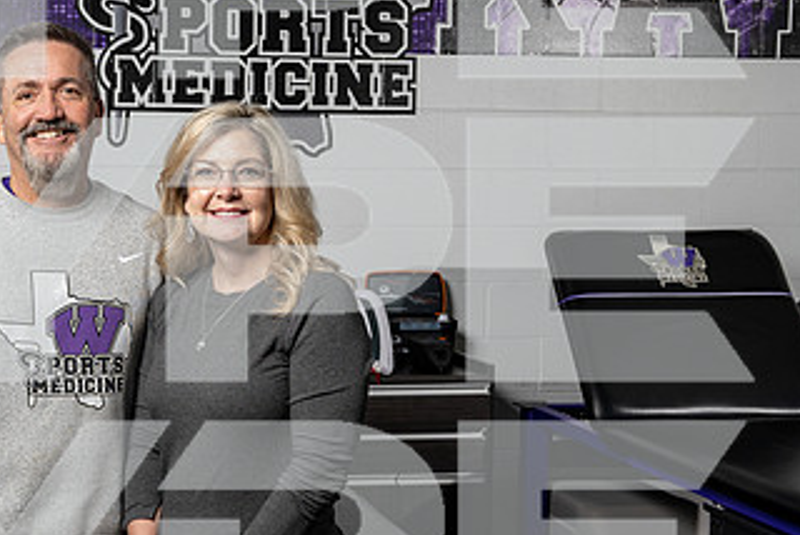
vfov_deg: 23.4
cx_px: 118
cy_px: 251
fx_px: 1290
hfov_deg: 33.1
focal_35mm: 58
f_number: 8
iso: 200
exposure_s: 1/250
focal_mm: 32
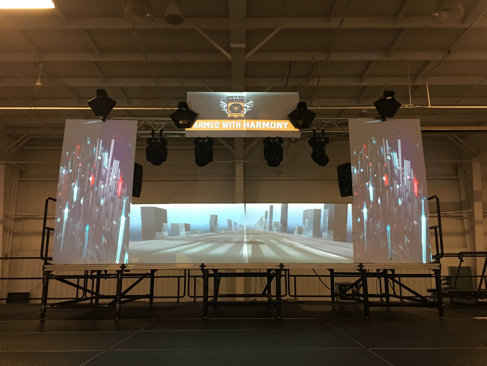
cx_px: 244
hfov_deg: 61.7
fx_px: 408
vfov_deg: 48.2
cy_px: 183
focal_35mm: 29
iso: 80
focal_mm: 4.15
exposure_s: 1/10
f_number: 2.2
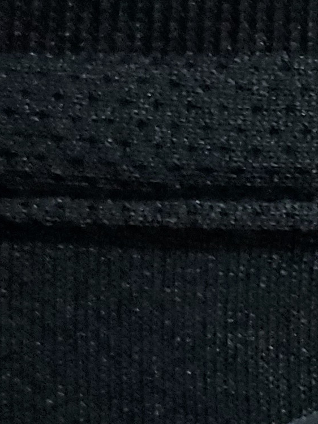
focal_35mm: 140
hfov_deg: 10.4
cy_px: 362
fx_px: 1714
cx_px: 414
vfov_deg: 14.0
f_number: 1.5
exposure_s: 1/30
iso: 640
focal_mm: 4.3
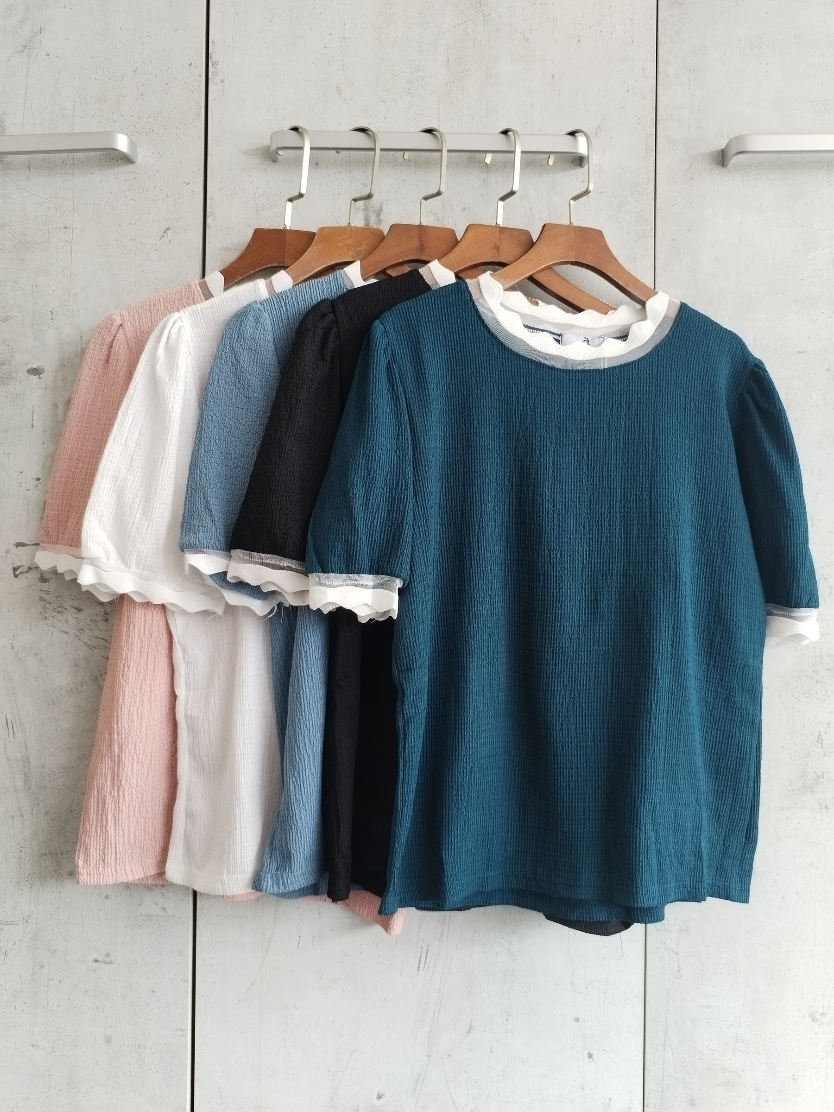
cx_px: 417
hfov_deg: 48.2
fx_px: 932
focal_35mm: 29
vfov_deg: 61.7
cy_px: 556
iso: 196
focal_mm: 4.75
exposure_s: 1/100
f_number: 1.8
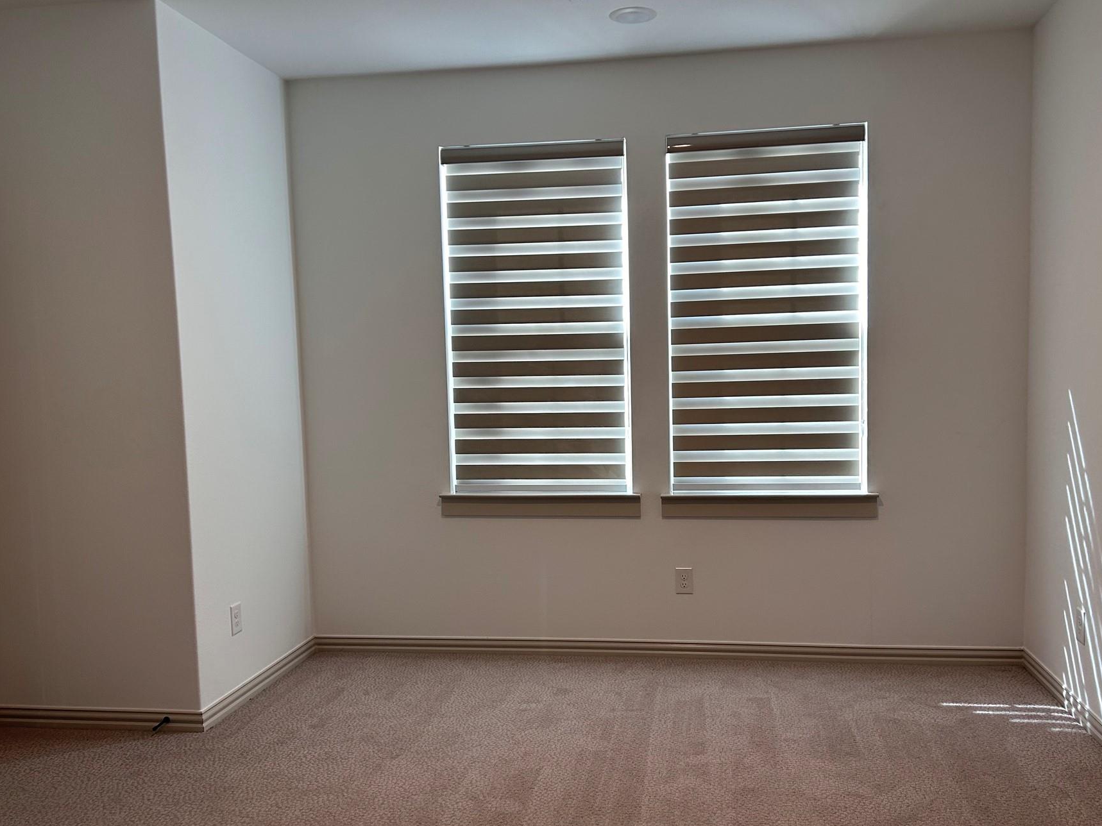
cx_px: 584
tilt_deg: -5.7
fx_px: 987
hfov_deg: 58.3
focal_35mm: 31
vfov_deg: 45.4
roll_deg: +1.9
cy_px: 451
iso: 100
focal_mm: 5.7
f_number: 1.5
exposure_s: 1/120
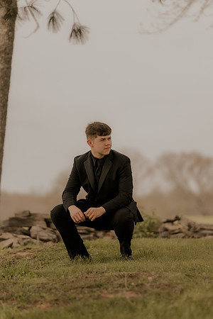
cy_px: 160
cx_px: 106
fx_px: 1127
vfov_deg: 16.1
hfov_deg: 10.8
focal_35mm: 127
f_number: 1.4
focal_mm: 85
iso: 160
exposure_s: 1/2500
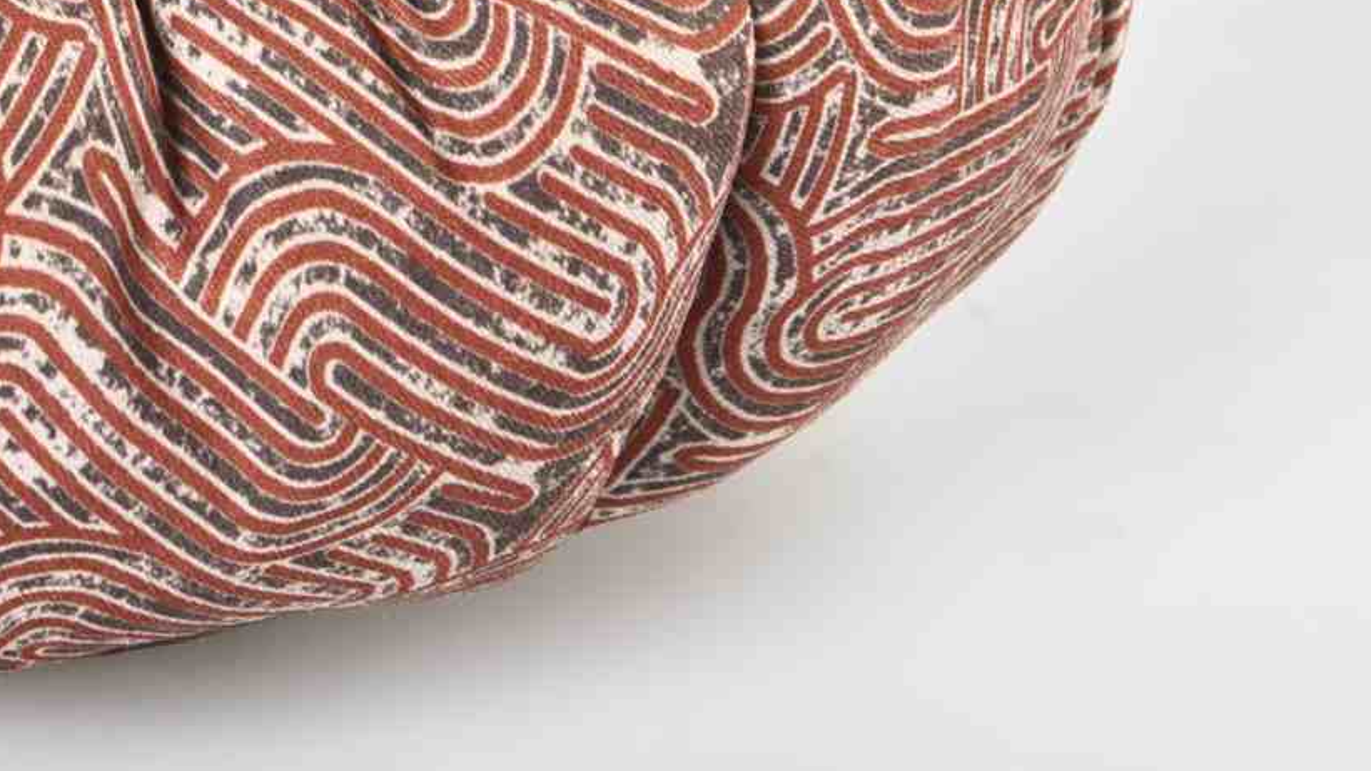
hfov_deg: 11.3
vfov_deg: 6.4
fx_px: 6799
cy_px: -315
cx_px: -232
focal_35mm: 187
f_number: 9
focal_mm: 65
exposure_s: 1/125
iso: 320
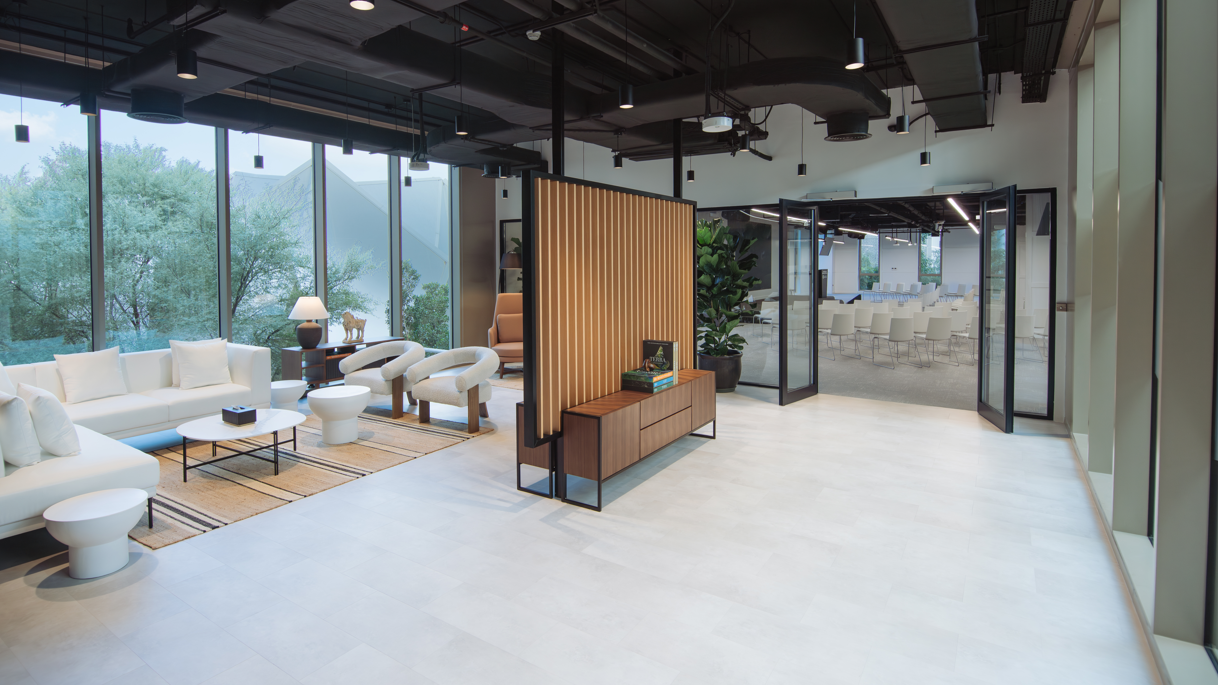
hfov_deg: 92.6
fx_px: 581
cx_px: 580
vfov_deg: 60.5
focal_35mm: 18
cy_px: 276
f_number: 8
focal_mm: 16
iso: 1000
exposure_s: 1/50
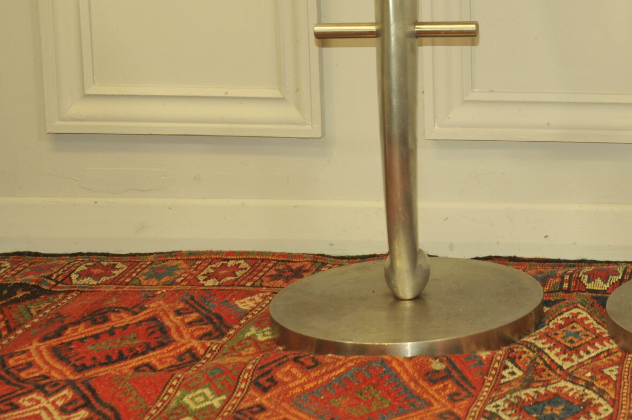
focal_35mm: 108
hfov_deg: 18.6
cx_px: 586
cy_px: -26
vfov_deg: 12.5
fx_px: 1894
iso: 1250
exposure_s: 1/60
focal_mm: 50
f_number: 5.6
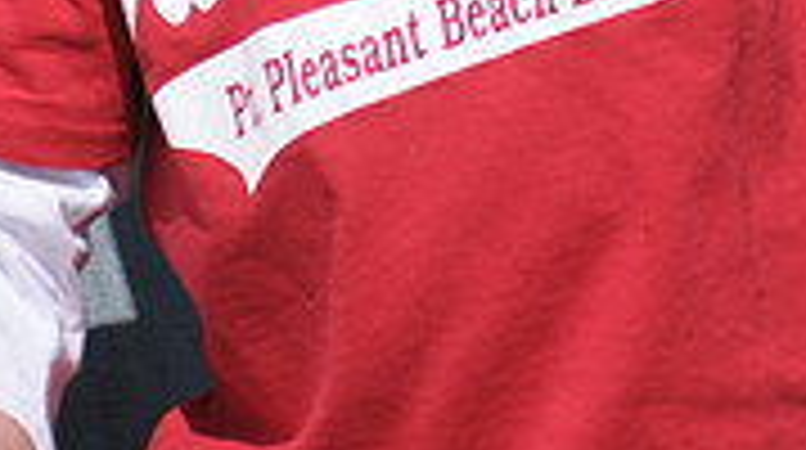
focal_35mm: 1682
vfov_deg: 0.7
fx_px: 35889
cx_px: 563
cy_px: -331
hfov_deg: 1.3
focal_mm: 330
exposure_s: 1/4000
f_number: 4
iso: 400
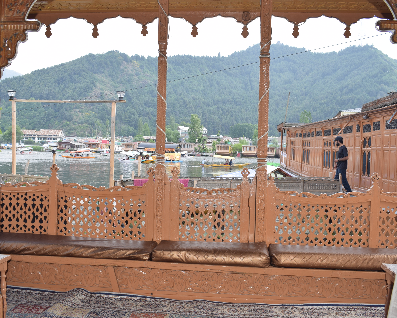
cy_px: 161
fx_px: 423
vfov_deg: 41.2
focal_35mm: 36
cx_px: 188
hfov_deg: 50.3
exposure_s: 1/125
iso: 140
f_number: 5.6
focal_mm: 20
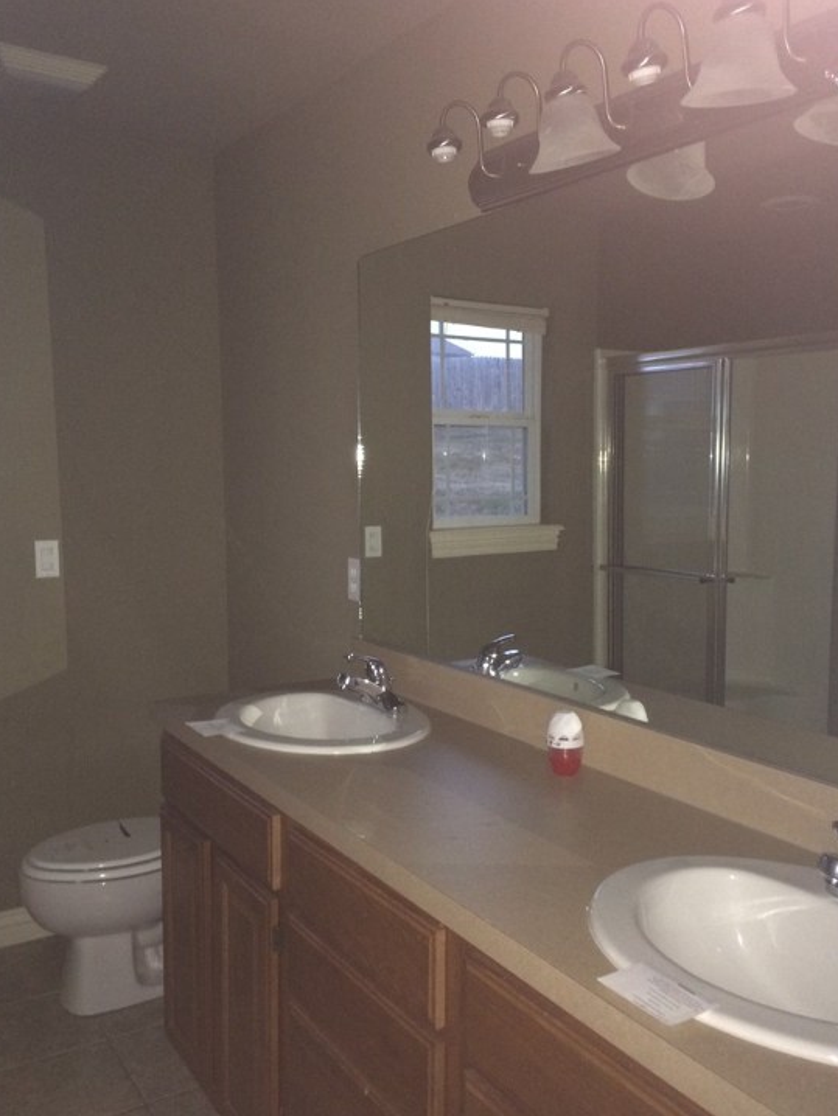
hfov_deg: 45.5
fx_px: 1000
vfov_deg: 58.3
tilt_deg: -6.9
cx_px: 404
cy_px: 569
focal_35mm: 31
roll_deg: +0.7
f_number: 2.2
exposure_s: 1/16
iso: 320
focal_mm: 4.15
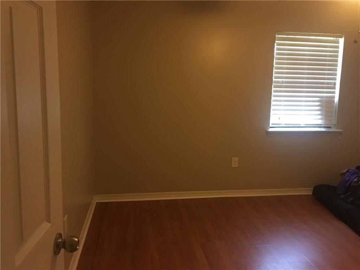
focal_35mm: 29
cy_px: 135
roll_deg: -1.4
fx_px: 302
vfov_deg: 48.2
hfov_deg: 61.7
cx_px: 180
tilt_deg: -6.6
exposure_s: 1/4
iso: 50
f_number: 2.2
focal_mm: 4.15
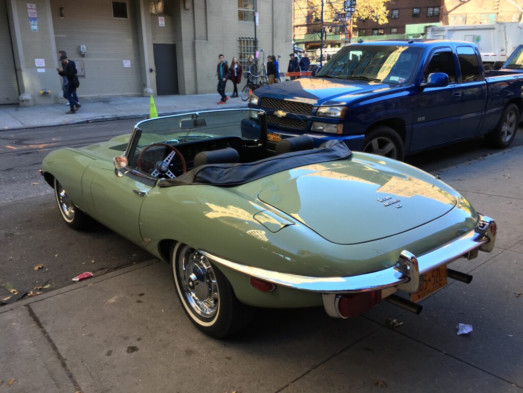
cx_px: 262
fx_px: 438
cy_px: 196
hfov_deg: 61.7
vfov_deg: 48.2
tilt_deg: -15.2
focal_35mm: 29
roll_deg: +0.6
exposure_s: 1/120
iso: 32
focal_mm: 4.15
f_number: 2.2
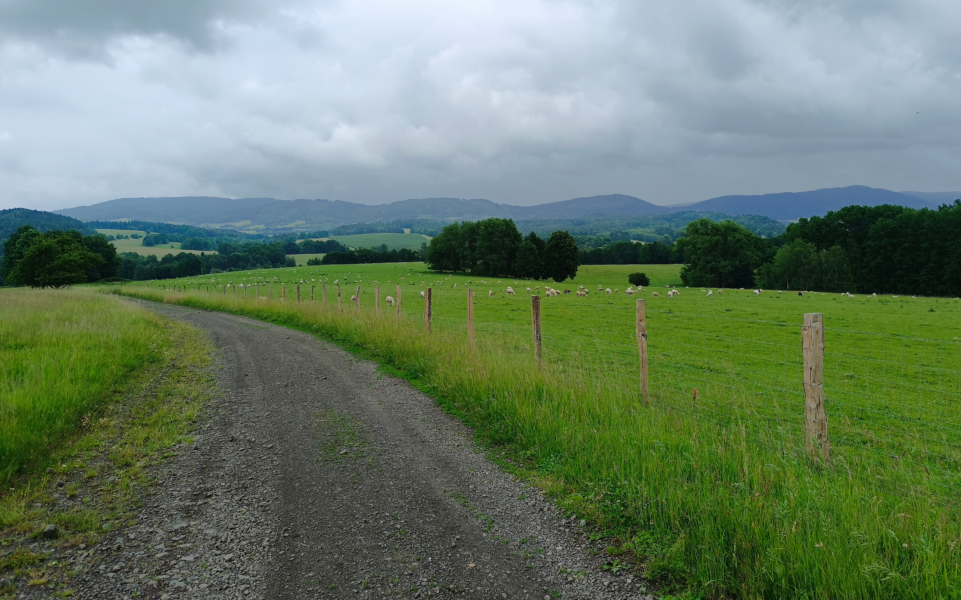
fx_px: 681
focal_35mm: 26
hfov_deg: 70.4
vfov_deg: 47.3
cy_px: 236
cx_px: 483
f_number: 1.65
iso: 51
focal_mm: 6.14
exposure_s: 1/445
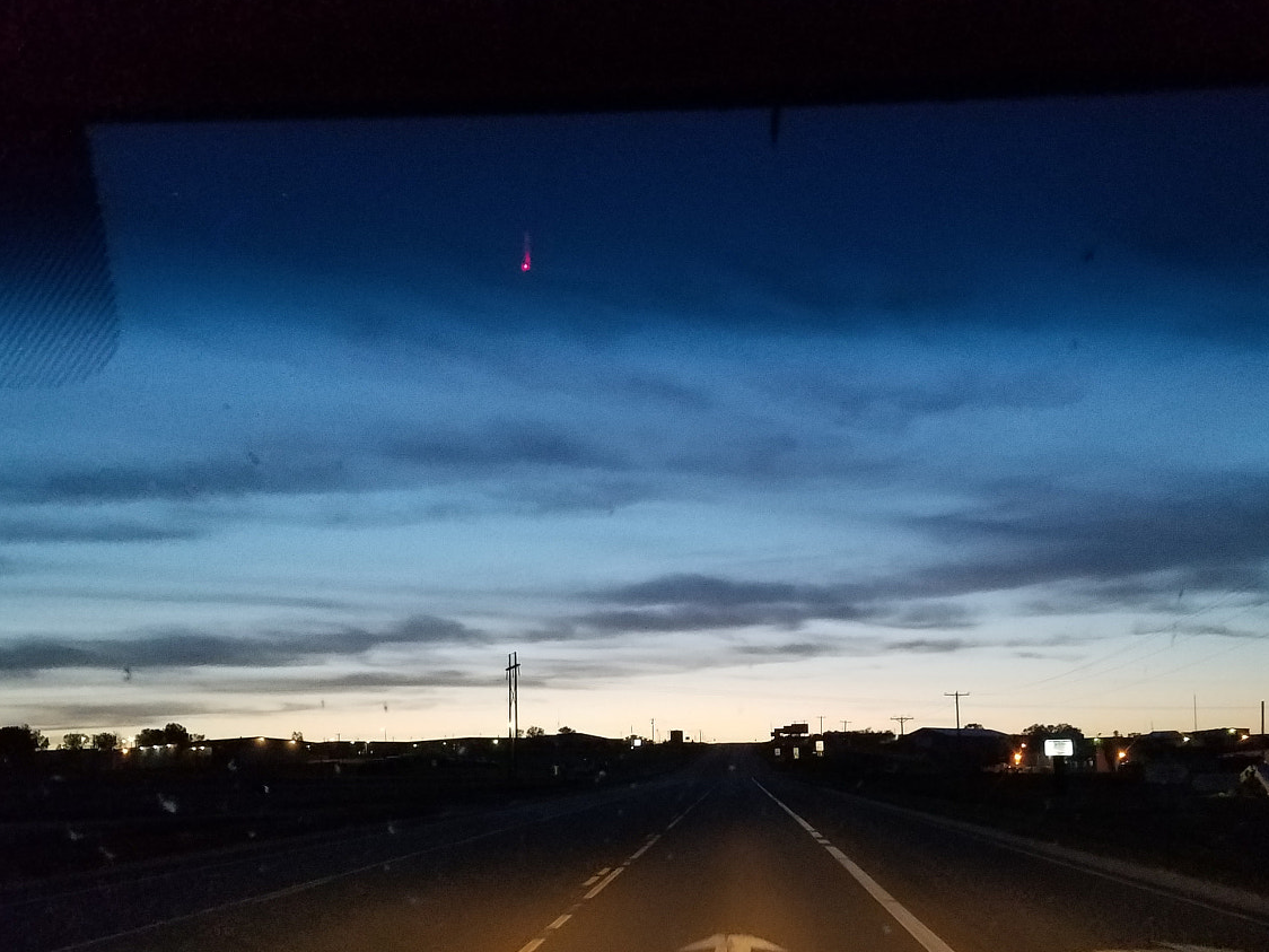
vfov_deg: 38.0
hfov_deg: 49.8
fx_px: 1356
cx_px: 758
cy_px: 672
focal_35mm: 37
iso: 500
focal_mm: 4.2
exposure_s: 1/60
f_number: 1.7
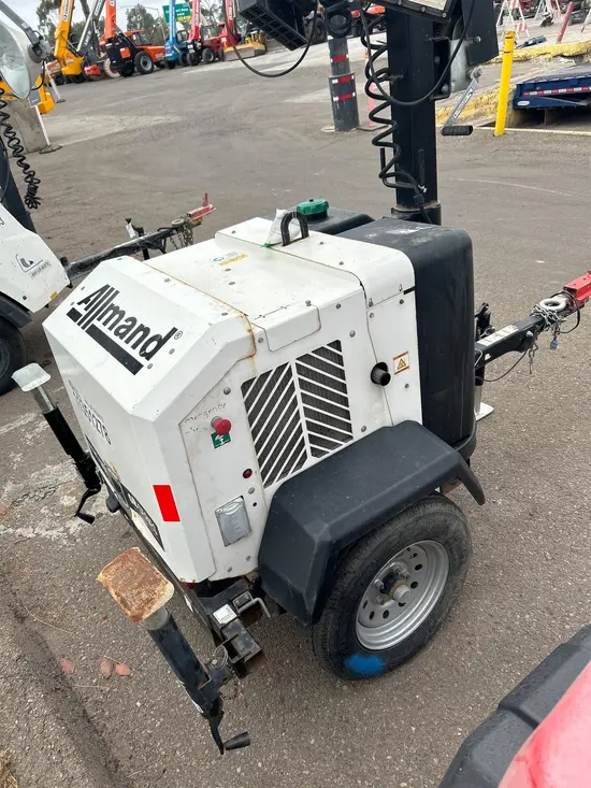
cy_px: 394
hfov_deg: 53.1
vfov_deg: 67.3
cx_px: 296
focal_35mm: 26
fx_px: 592
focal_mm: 5.7
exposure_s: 1/2165
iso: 50
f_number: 1.5
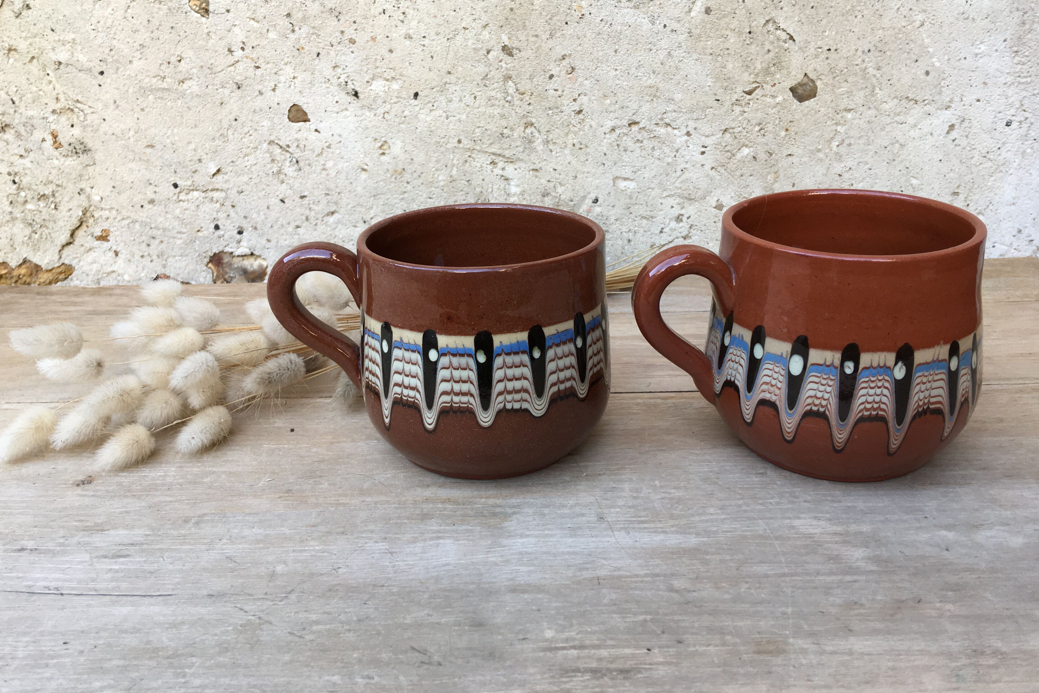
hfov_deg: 60.3
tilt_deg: -19.0
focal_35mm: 31
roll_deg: +2.7
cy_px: 307
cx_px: 508
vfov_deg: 42.3
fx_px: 895
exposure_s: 1/100
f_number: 2.2
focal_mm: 4.15
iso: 40
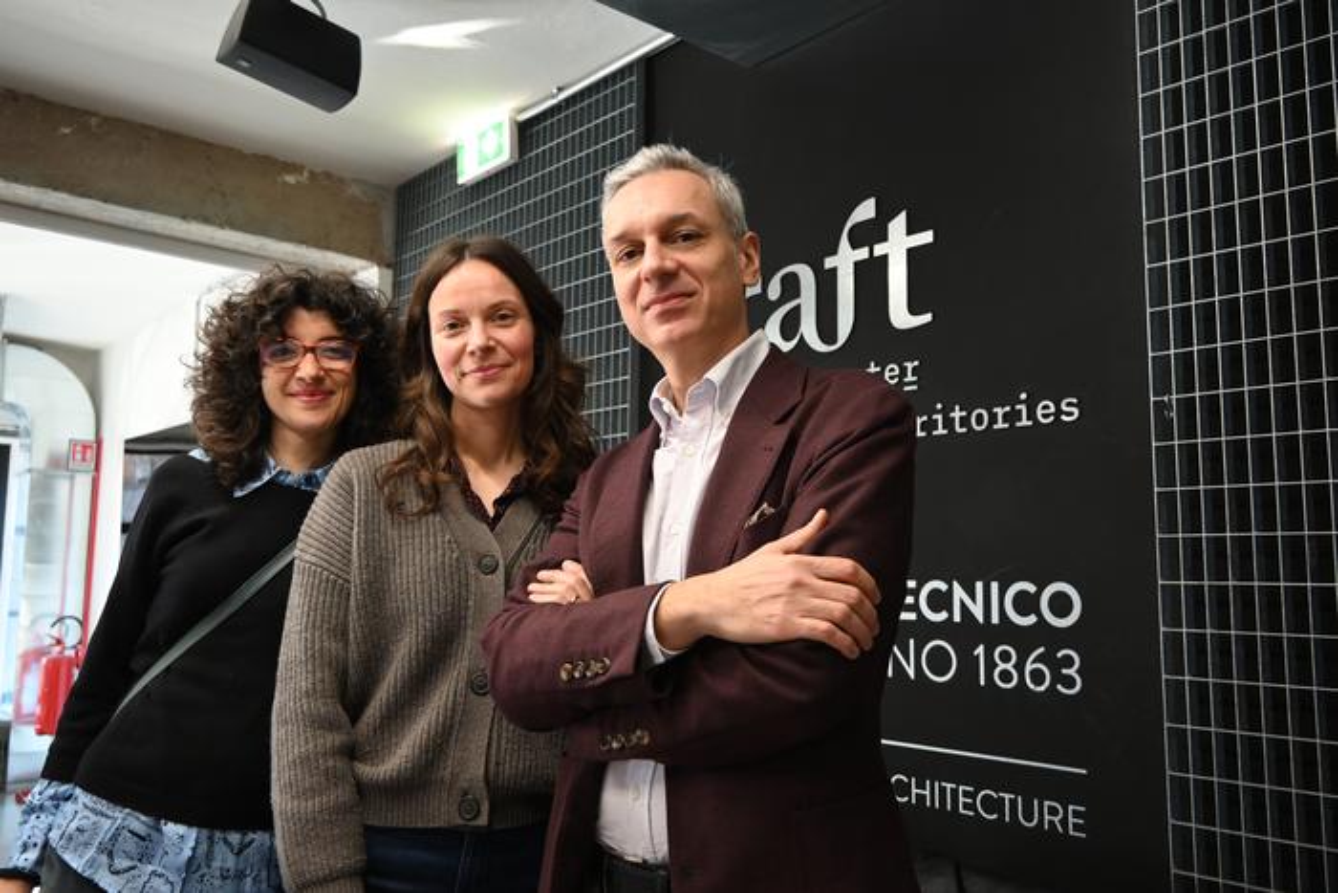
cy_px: 446
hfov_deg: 61.9
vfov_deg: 43.6
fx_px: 1115
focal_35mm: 30
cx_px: 669
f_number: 3.5
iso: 1400
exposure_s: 1/125
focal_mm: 20
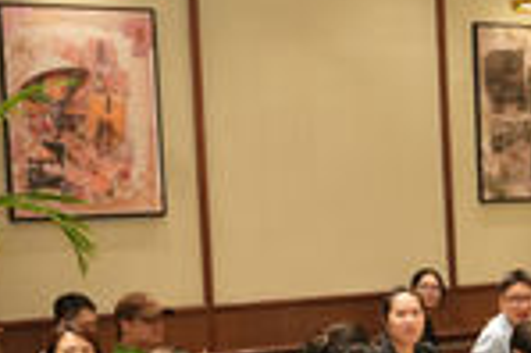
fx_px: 1558
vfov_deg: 12.8
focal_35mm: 106
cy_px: 357
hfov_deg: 18.6
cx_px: 595
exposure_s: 1/100
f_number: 2.8
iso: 800
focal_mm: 29.2
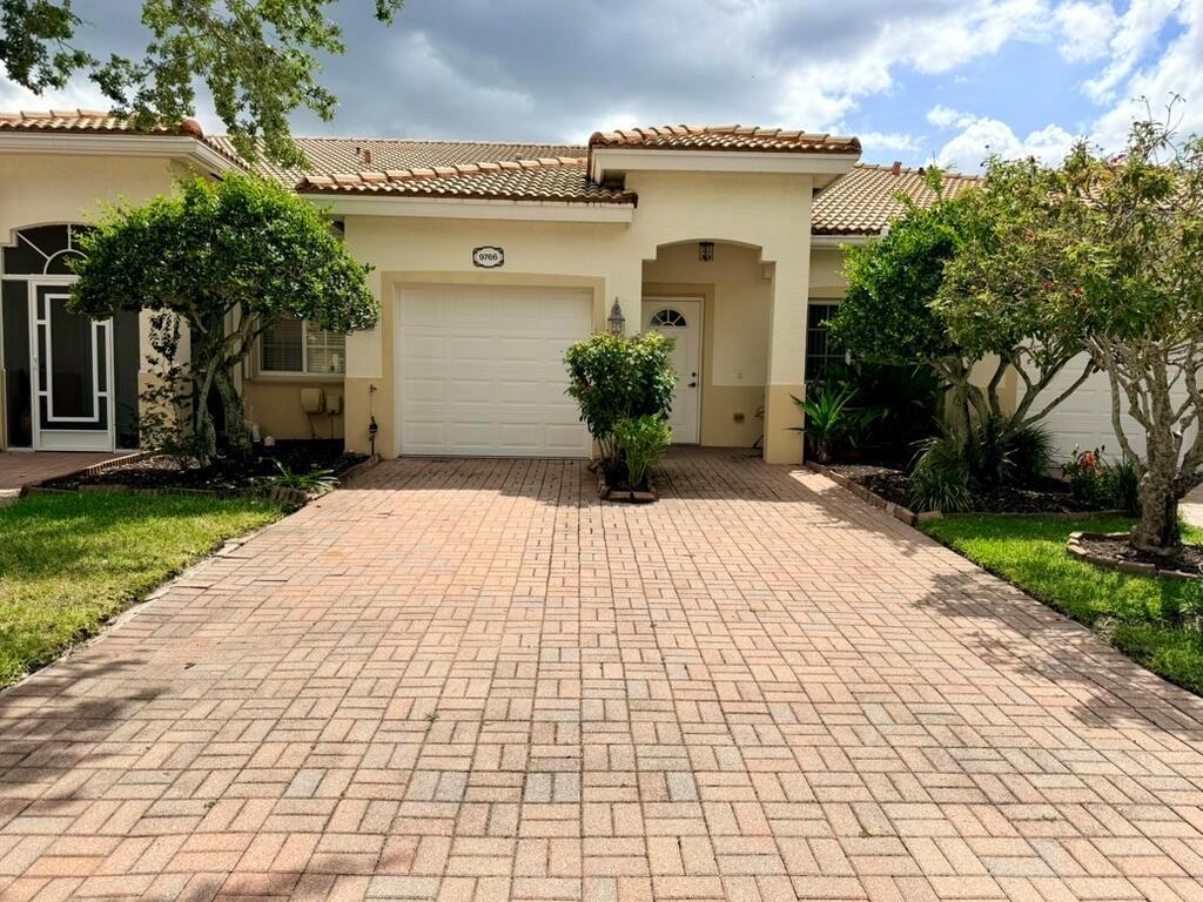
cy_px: 451
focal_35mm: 24
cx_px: 602
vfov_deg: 56.8
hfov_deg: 71.6
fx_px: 834
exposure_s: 1/6173
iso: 80
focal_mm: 6.76
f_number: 1.78
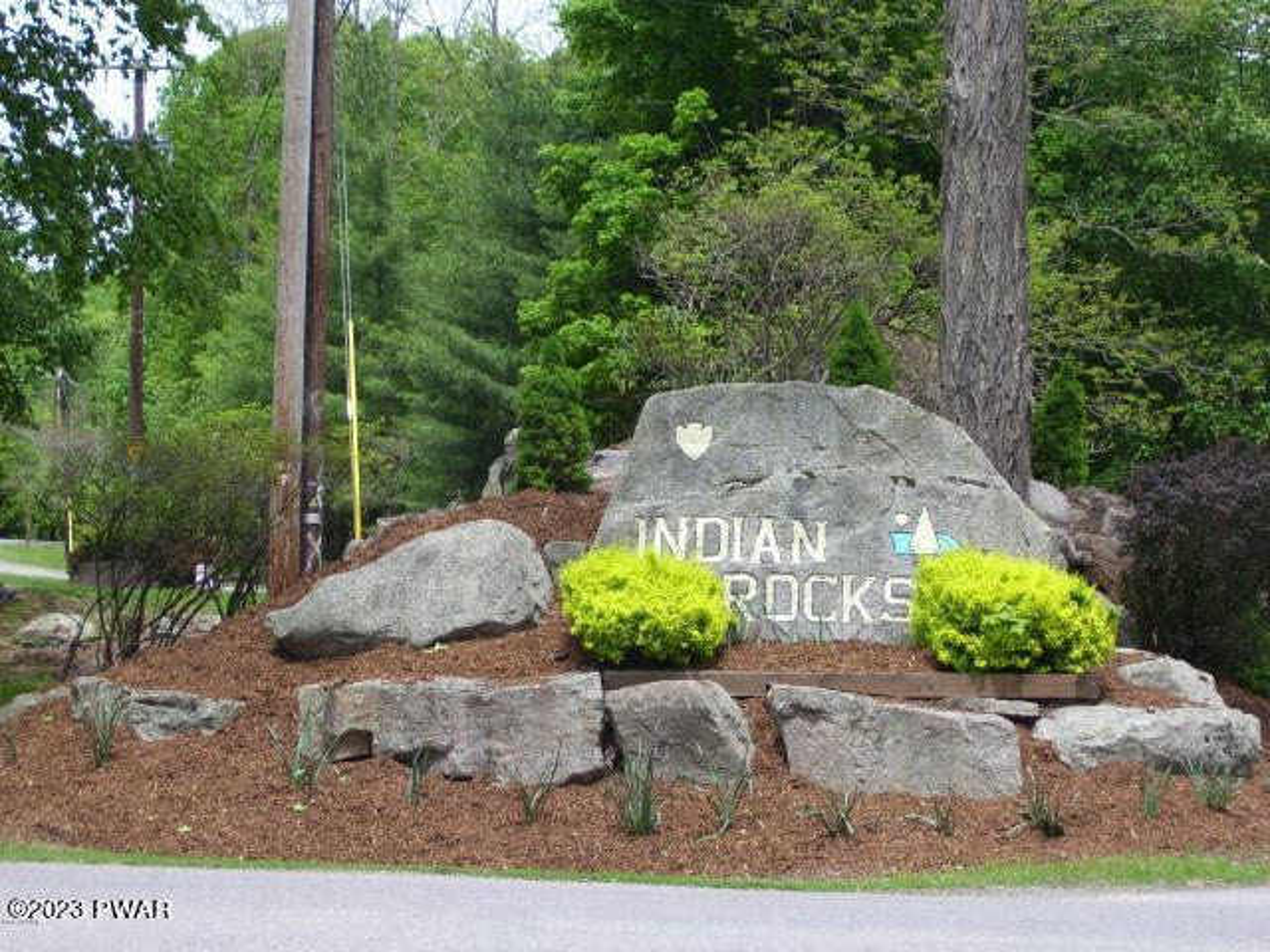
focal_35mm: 87
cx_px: 635
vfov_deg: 17.0
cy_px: 476
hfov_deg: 22.5
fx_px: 3192
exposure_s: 1/125
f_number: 4.3
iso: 80
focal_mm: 14.3
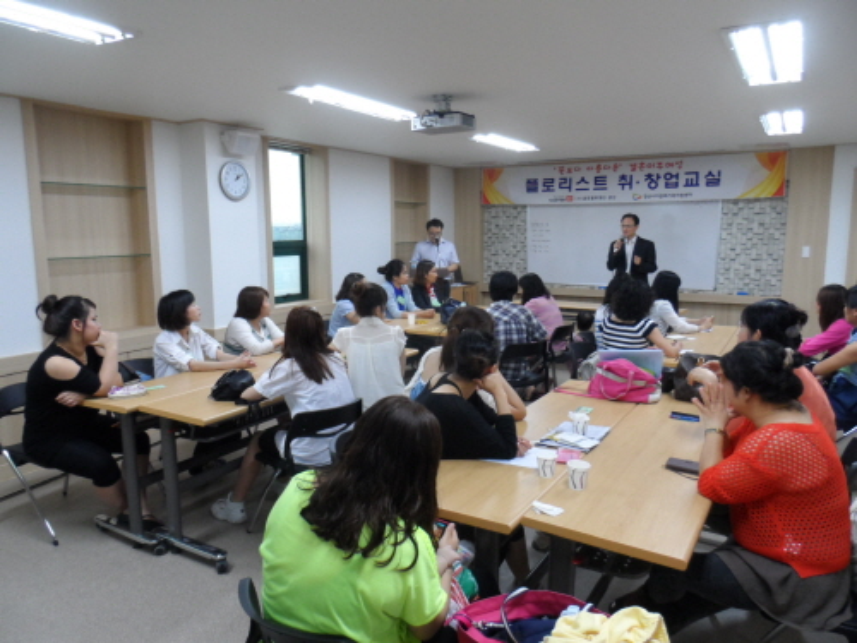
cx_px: 428
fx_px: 594
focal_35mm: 24
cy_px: 322
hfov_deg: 71.6
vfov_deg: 56.8
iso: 240
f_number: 3.2
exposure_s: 1/30
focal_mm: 4
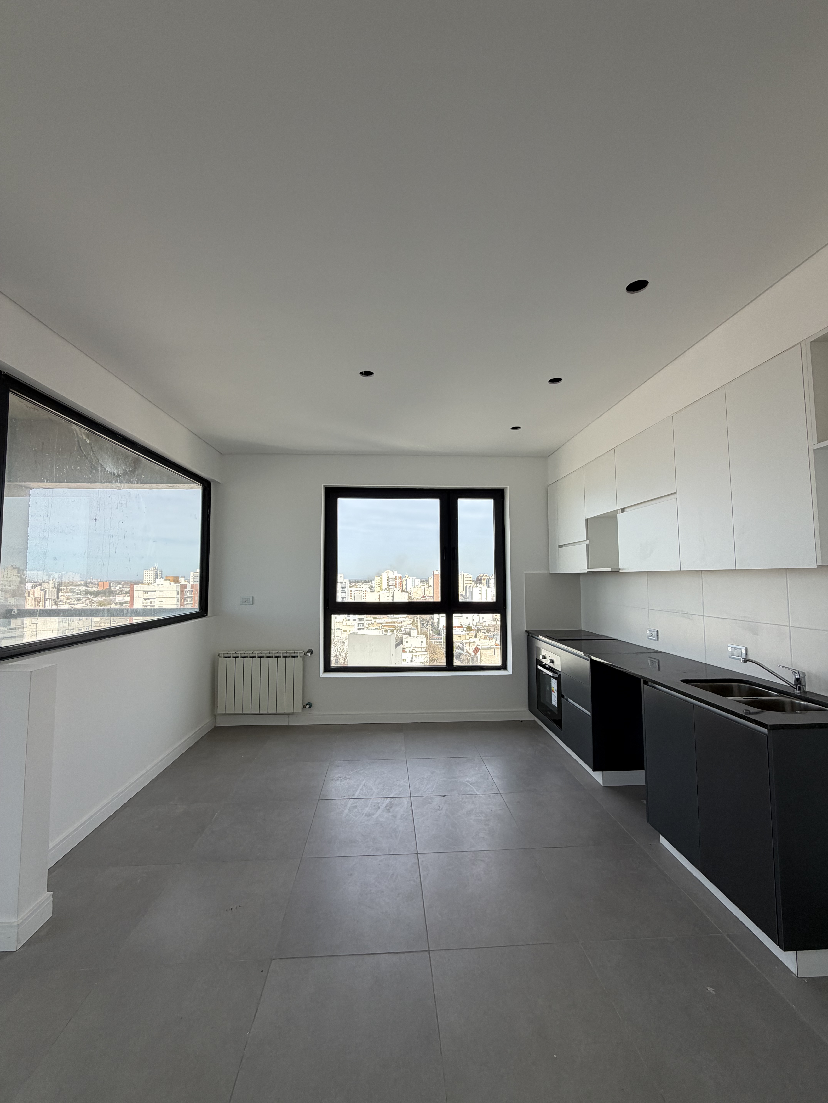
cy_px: 552
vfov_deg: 102.1
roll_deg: -0.3
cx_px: 414
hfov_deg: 85.7
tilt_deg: +3.4
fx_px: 446
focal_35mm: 14
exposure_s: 1/293
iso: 50
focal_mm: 2.22
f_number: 2.2
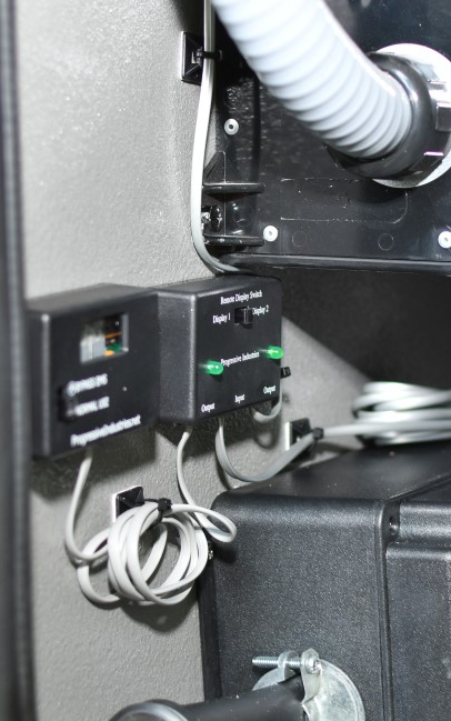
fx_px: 1865
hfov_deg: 13.8
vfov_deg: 21.9
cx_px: 241
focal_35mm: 95
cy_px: 365
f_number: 3.2
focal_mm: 35
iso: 250
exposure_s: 1/60
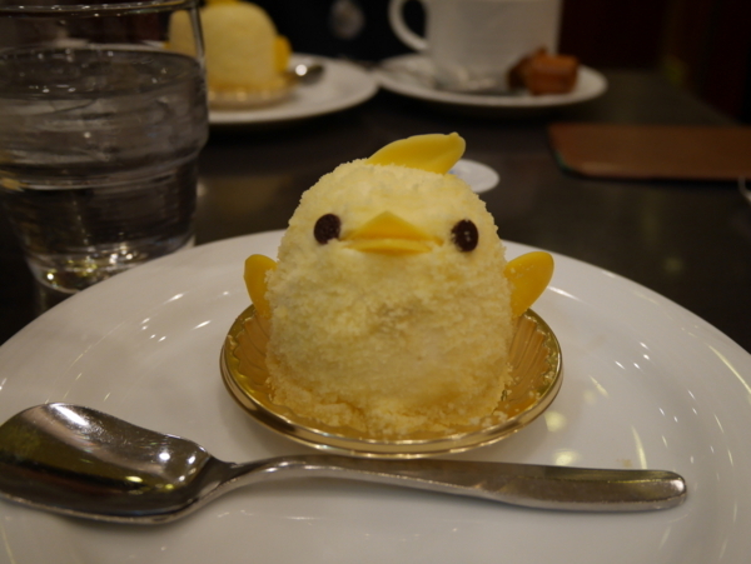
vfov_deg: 44.2
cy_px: 282
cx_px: 376
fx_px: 695
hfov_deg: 56.8
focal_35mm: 32
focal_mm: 16
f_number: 3.9
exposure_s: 1/60
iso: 640
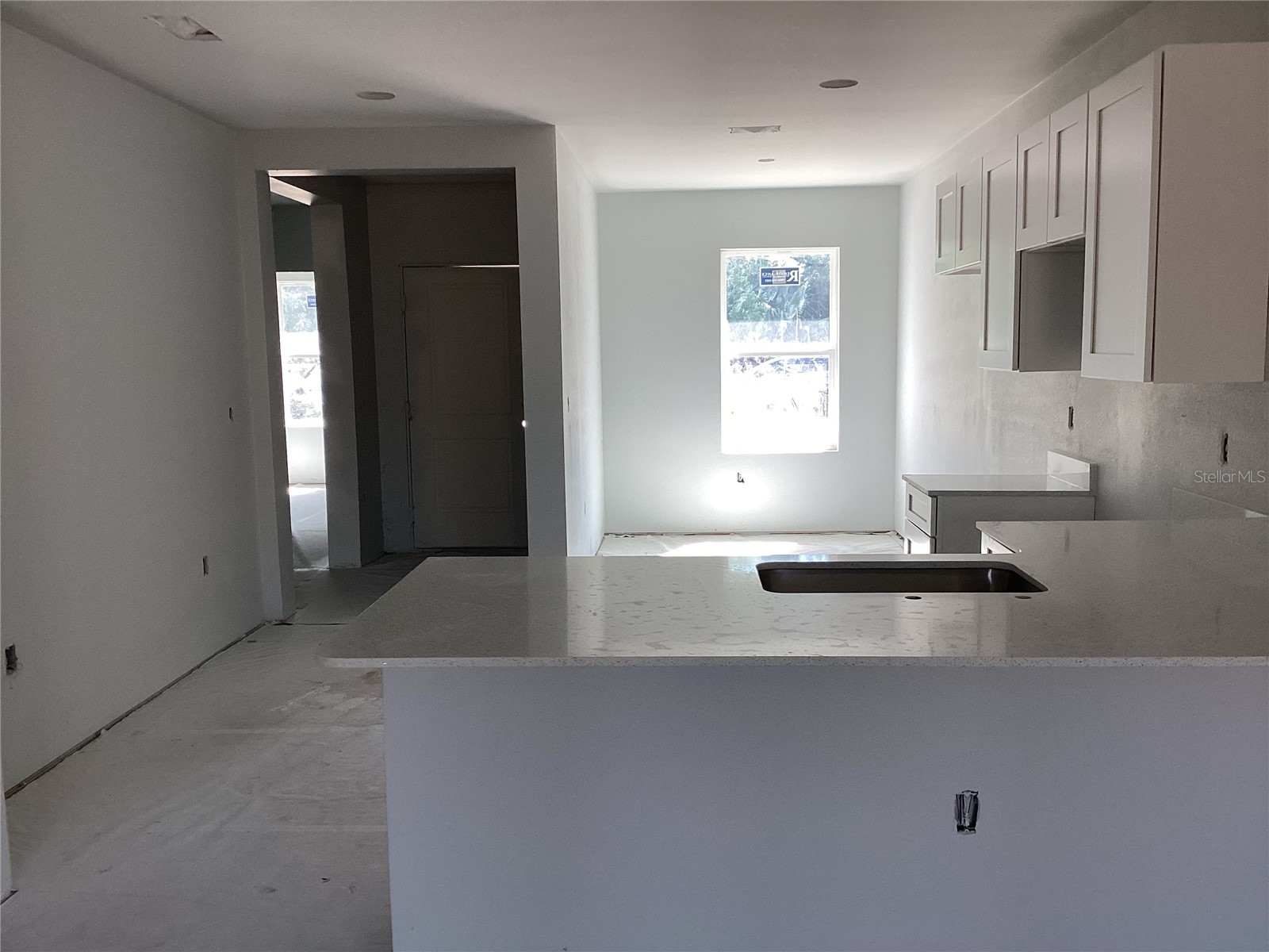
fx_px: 1136
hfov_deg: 58.4
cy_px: 476
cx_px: 634
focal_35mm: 31
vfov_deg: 45.4
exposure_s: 1/120
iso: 80
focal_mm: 3.3
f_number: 2.4
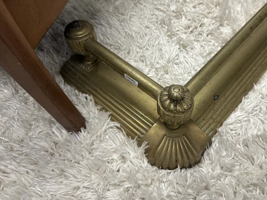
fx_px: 231
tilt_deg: -56.3
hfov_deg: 59.6
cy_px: 97
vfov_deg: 46.8
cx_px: 157
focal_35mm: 30
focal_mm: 6.86
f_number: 1.78
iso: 200
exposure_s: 1/100
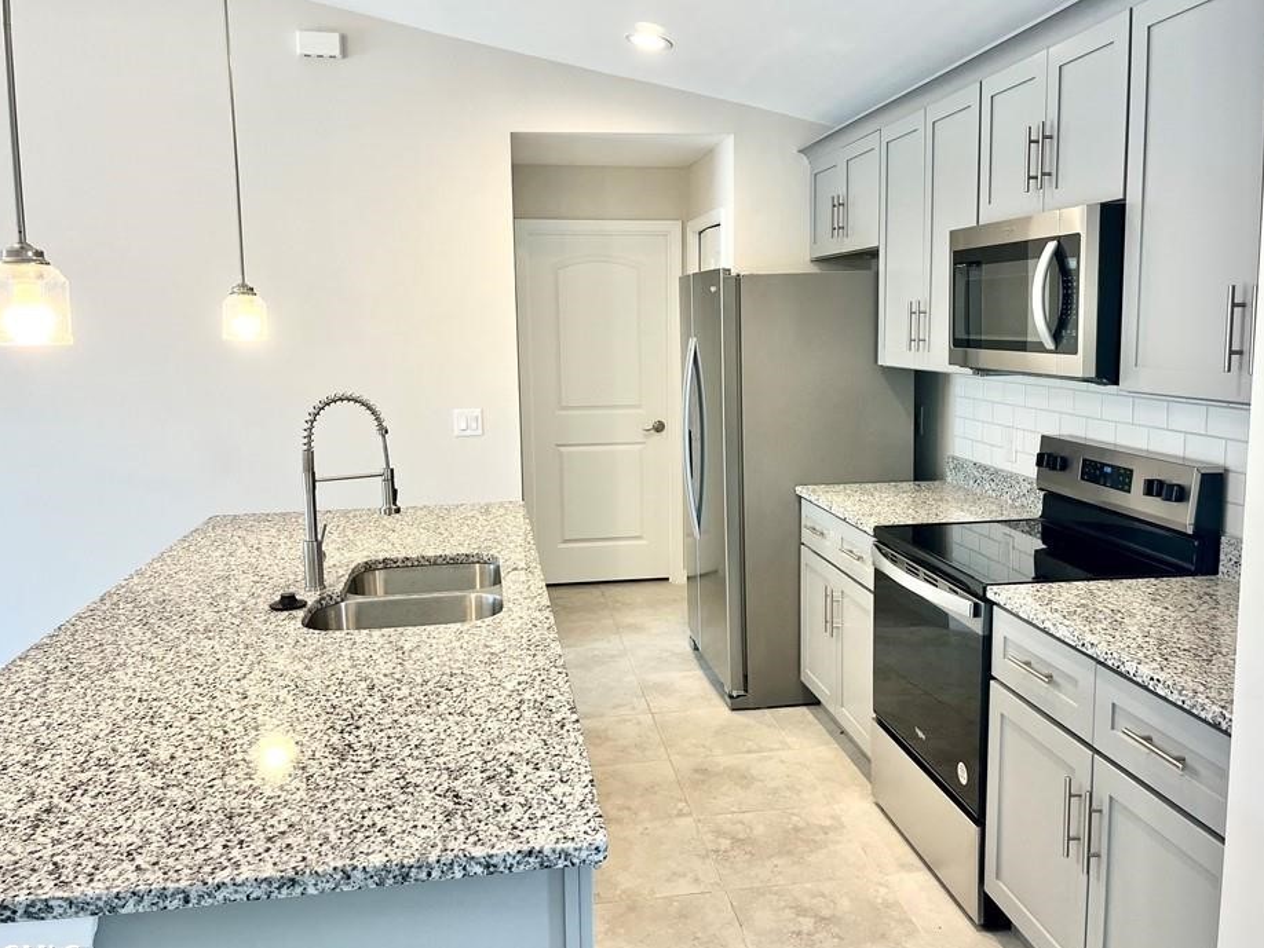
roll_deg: +1.1
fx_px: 1059
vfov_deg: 48.2
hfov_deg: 61.6
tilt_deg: -7.6
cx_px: 657
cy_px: 451
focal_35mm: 29
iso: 125
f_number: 1.6
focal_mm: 5.1
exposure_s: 1/120
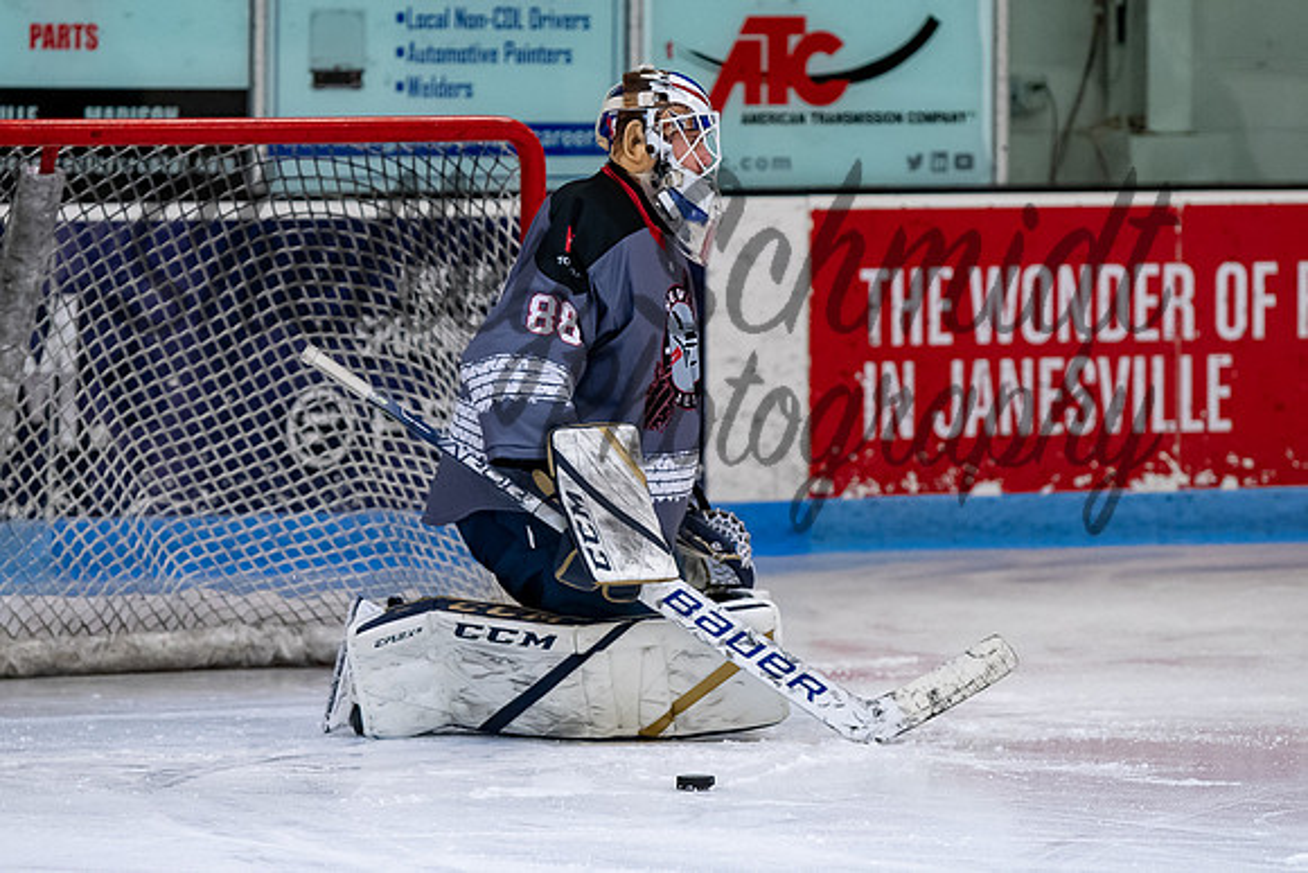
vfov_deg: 4.4
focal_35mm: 313
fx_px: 11381
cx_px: 635
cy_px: 338
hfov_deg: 6.6
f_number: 3.2
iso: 2000
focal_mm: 165
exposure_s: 1/800
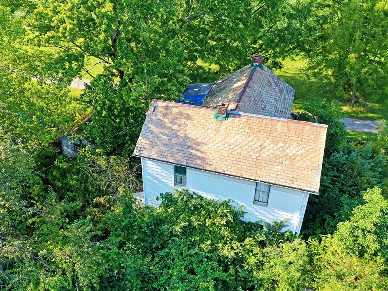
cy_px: 147
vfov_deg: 45.4
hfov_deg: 58.3
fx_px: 347
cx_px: 176
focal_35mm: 31
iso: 100
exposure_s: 1/120
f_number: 4.5
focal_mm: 10.26
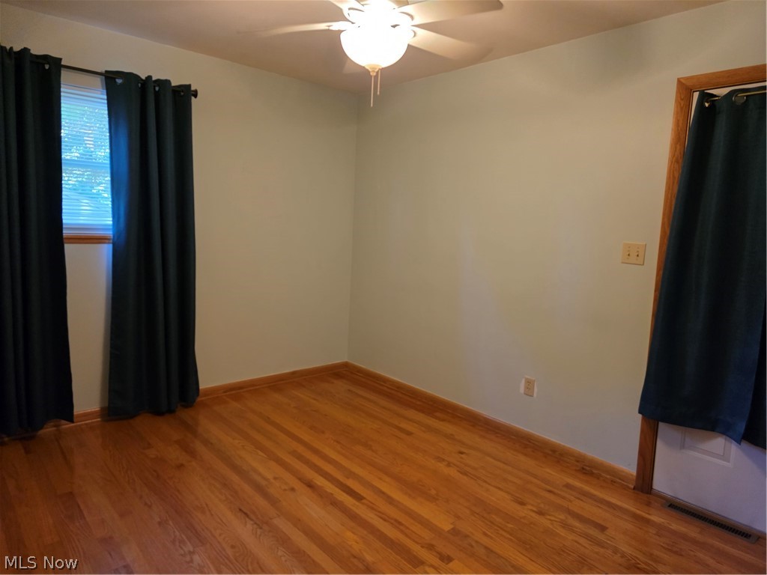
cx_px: 384
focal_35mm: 23
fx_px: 510
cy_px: 288
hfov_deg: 73.9
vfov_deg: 58.9
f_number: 1.7
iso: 500
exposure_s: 1/120
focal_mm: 6.3
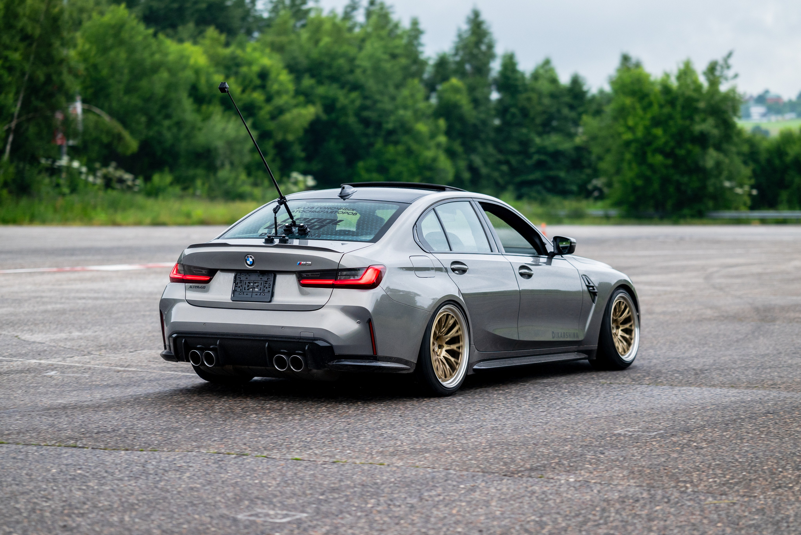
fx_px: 2280
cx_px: 376
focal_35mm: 102
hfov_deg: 19.9
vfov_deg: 13.4
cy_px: 244
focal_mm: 85
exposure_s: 1/400
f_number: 2
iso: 500
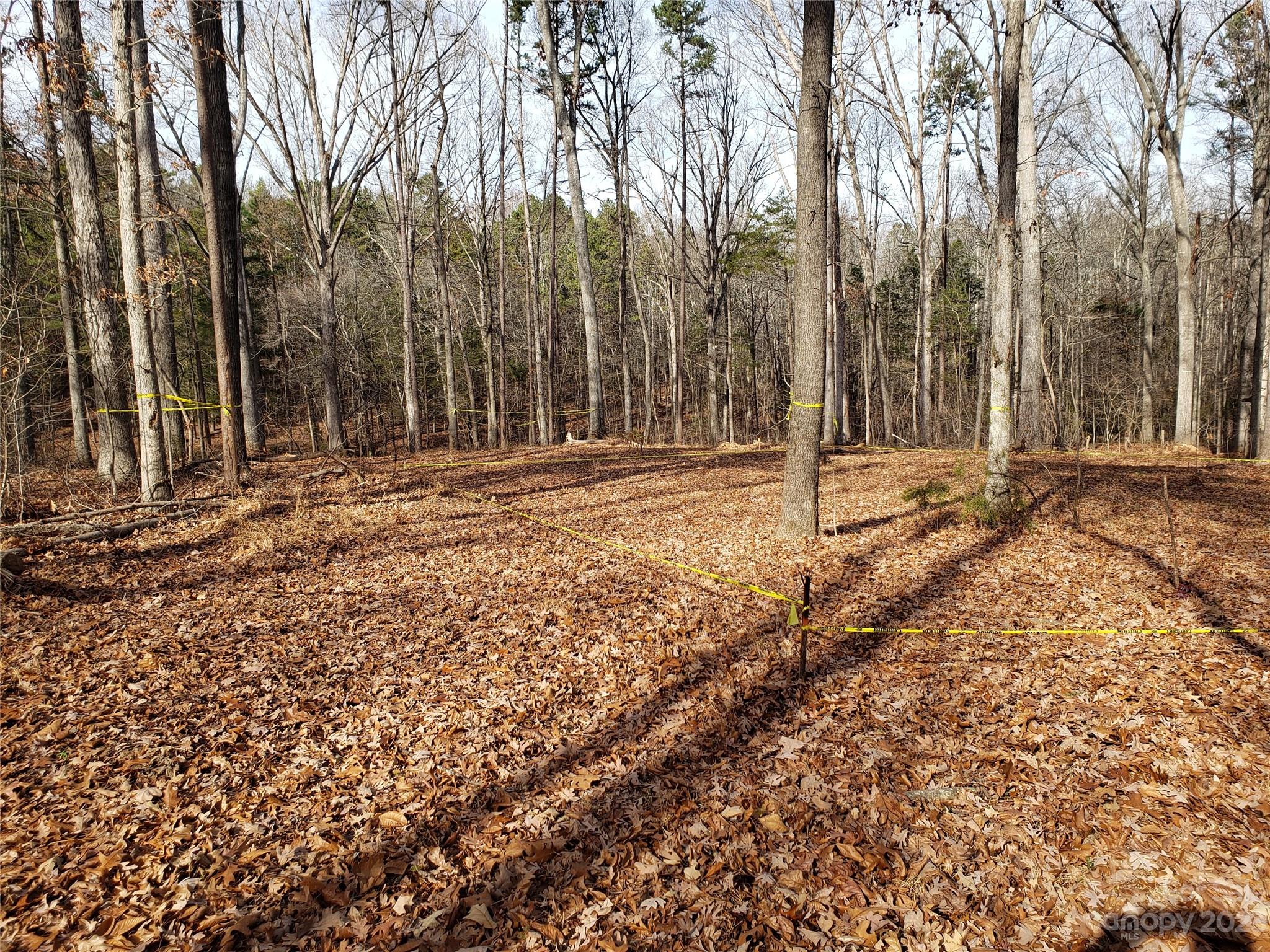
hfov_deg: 67.3
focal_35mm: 26
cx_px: 635
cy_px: 476
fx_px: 954
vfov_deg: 53.1
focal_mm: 4.3
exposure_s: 1/696
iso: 50
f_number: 2.4
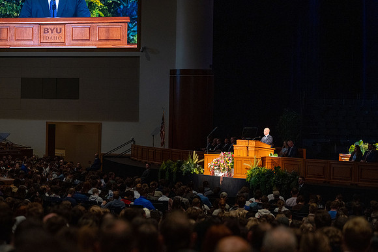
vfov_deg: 14.0
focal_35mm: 98
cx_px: 189
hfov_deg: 20.8
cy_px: 126
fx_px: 1029
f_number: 3.2
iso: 2000
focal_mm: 98
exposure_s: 1/125
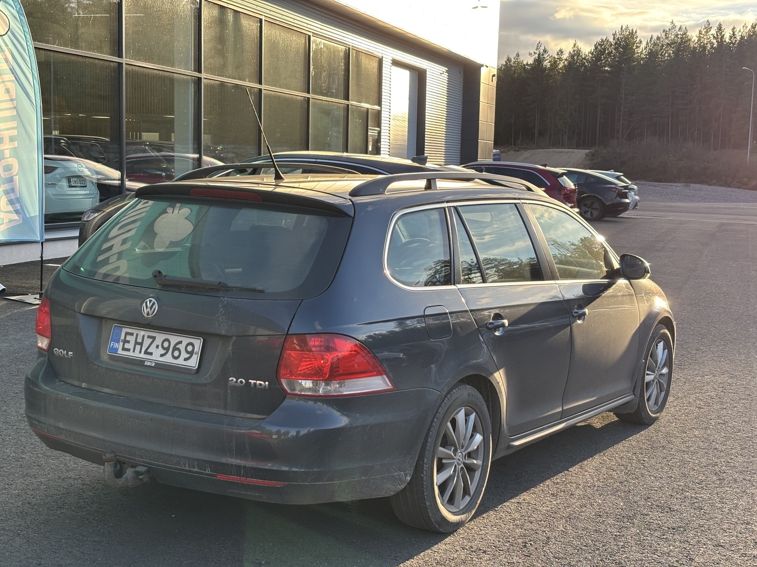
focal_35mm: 52
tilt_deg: -5.6
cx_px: 378
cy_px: 284
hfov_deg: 36.8
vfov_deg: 28.0
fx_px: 1137
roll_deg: -1.6
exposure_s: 1/493
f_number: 1.6
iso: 32
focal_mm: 5.96
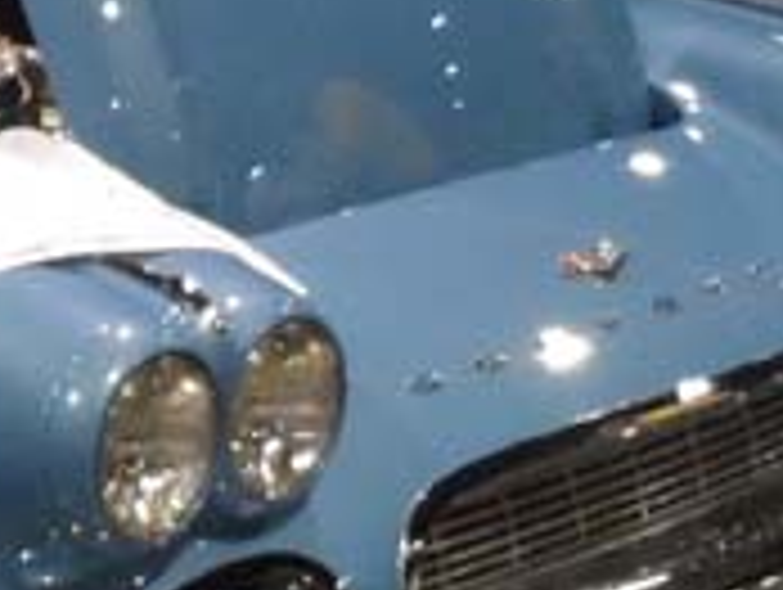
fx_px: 3194
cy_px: 108
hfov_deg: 13.4
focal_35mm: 141
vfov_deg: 10.5
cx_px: -288
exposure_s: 1/30
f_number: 3.2
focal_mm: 4
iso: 400
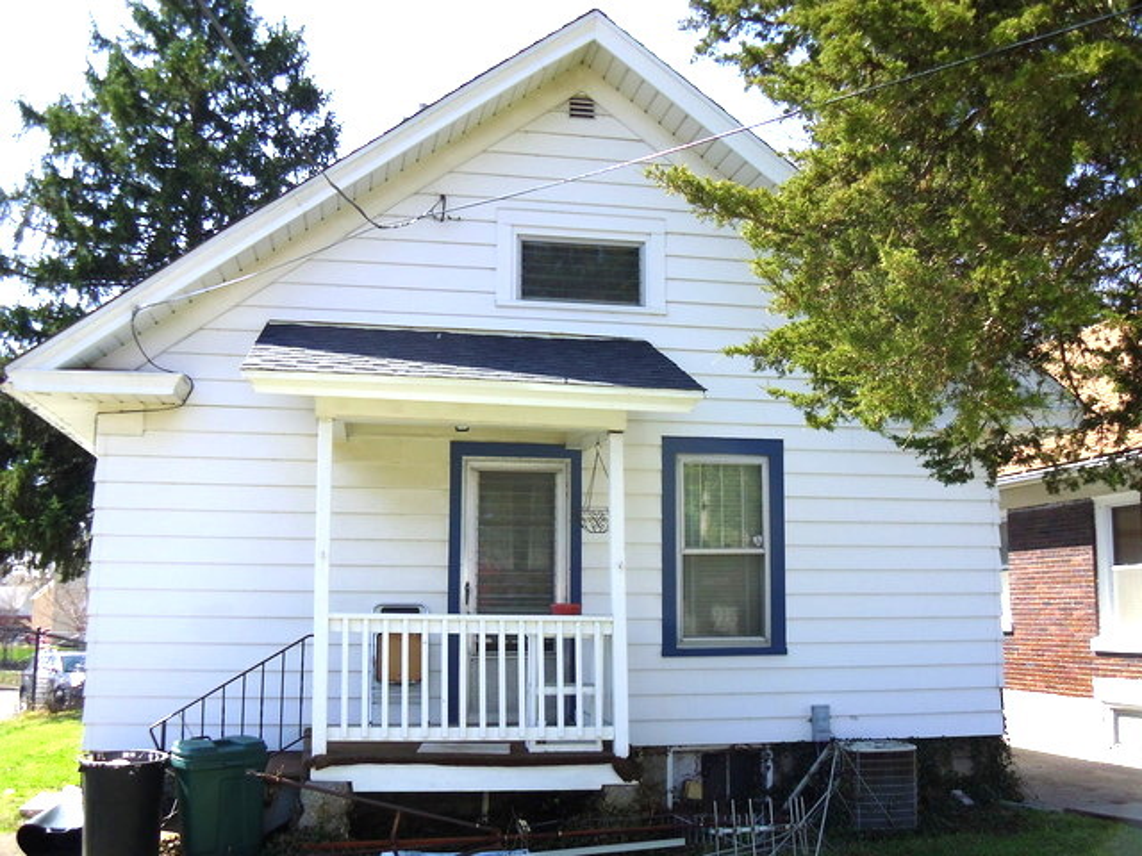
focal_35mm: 38
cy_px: 428
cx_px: 571
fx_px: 1254
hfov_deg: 49.0
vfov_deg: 37.7
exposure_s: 1/394
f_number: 3.5
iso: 80
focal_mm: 6.81
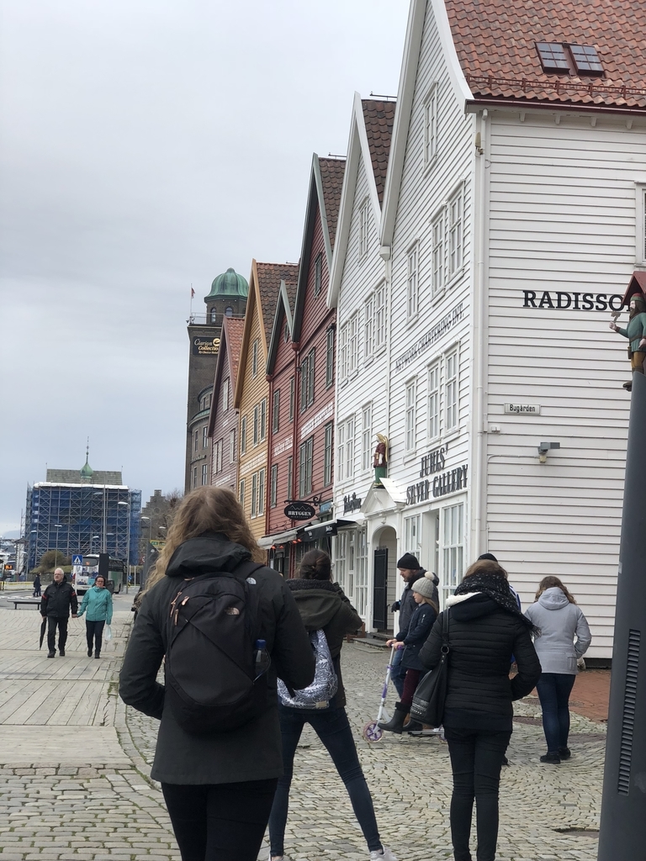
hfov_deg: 28.0
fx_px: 1294
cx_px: 323
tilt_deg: +7.6
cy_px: 430
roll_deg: -0.7
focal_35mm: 52
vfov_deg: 36.8
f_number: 2.4
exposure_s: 1/171
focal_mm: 6
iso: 16
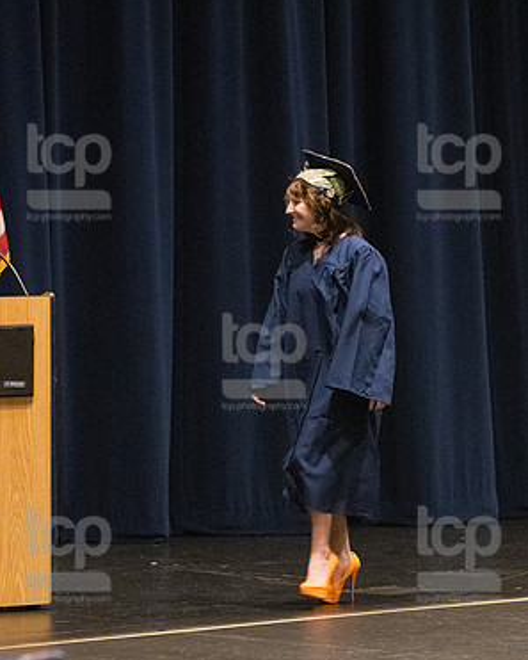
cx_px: 264
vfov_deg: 7.1
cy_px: 361
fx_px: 5330
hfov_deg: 5.7
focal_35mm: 273
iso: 8000
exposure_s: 1/250
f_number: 4.5
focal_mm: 160
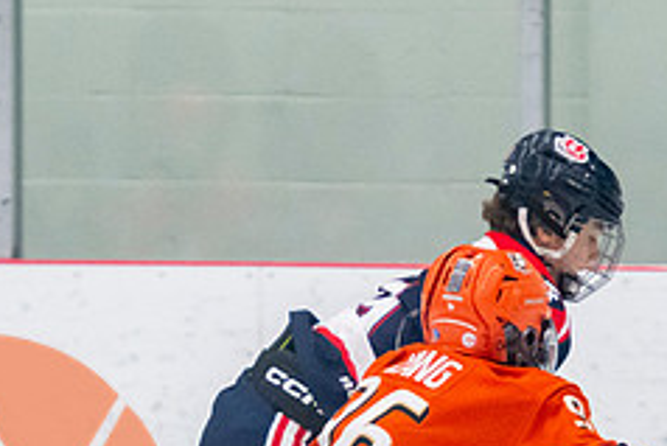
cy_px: 553
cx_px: 353
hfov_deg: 2.9
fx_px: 13014
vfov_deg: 2.0
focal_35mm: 702
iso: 2500
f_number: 3.2
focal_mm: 160
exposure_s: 1/640
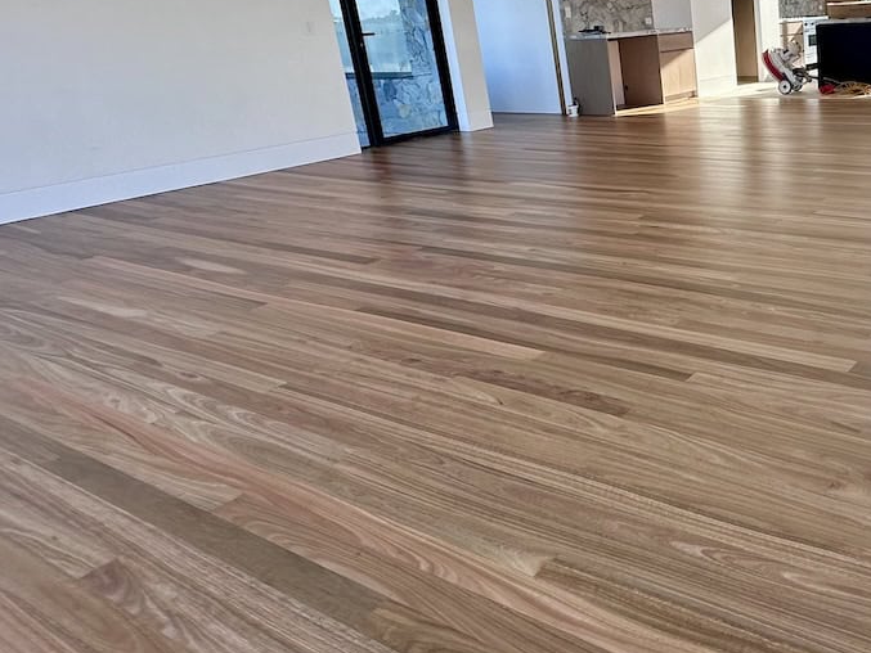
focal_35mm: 31
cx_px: 800
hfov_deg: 50.9
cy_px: 231
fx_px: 780
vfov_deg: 44.9
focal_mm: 2.2
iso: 40
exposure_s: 1/276
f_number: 2.2
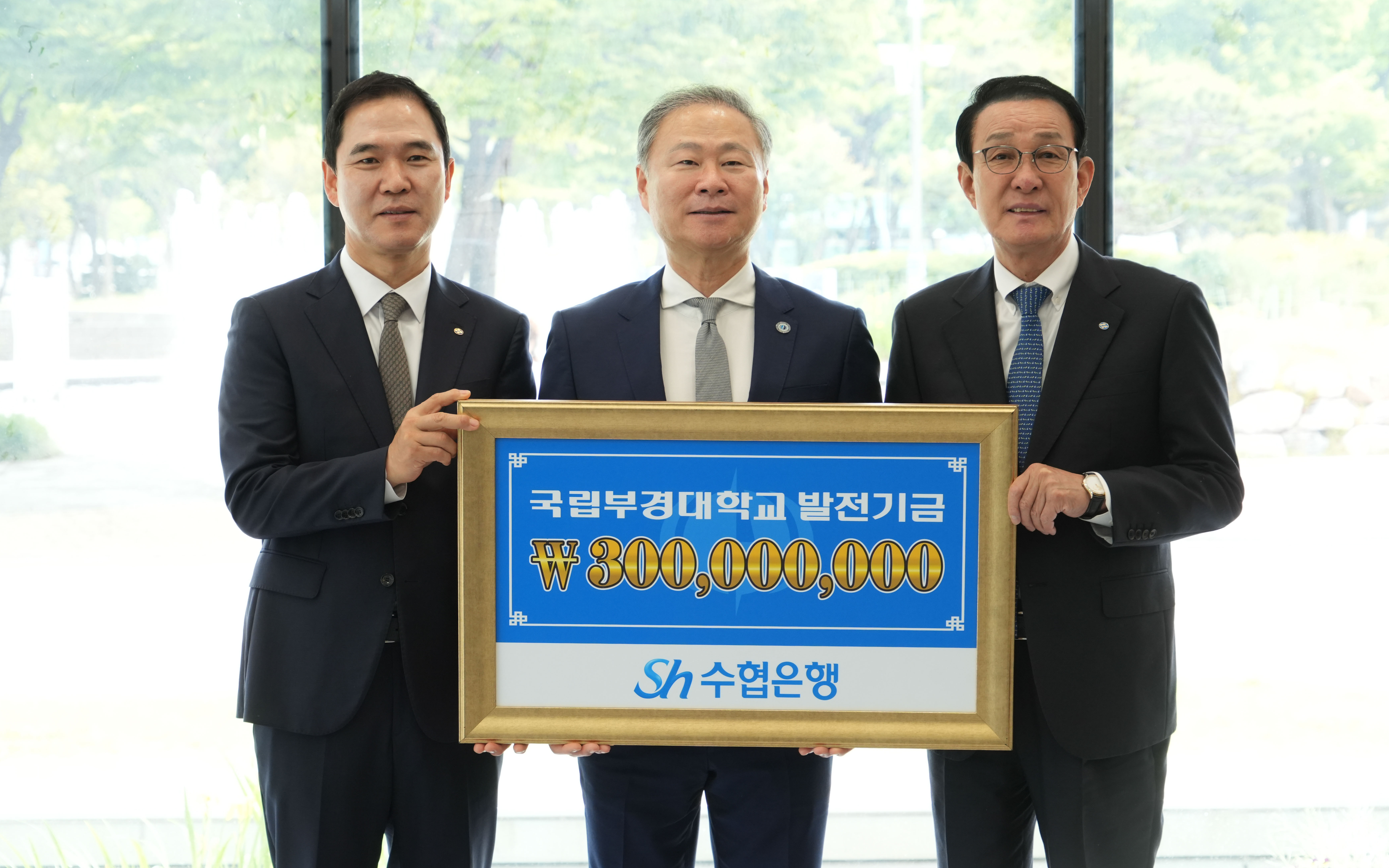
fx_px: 3293
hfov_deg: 23.8
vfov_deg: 15.0
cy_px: 444
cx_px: 692
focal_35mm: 87
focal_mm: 85
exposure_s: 1/125
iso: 1250
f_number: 7.1
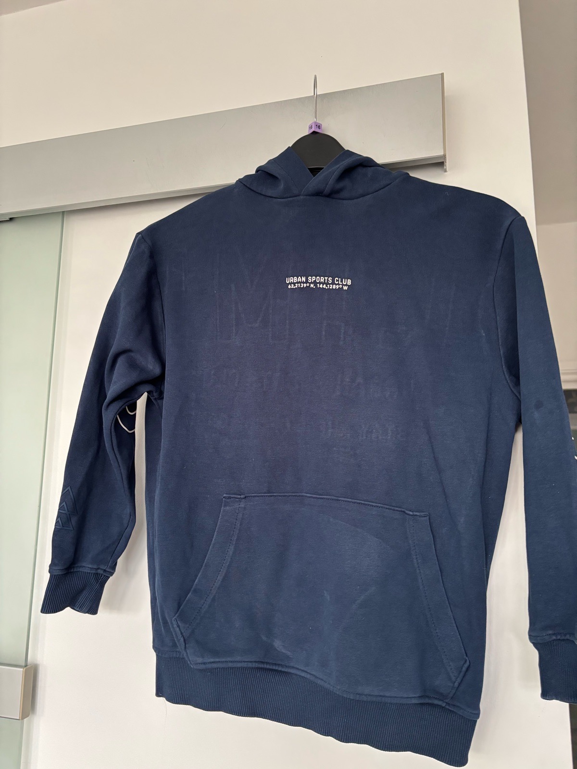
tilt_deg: +9.9
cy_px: 384
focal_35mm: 26
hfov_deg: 53.1
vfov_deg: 67.3
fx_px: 578
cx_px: 288
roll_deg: +0.1
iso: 250
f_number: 1.6
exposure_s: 1/60
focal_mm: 5.96
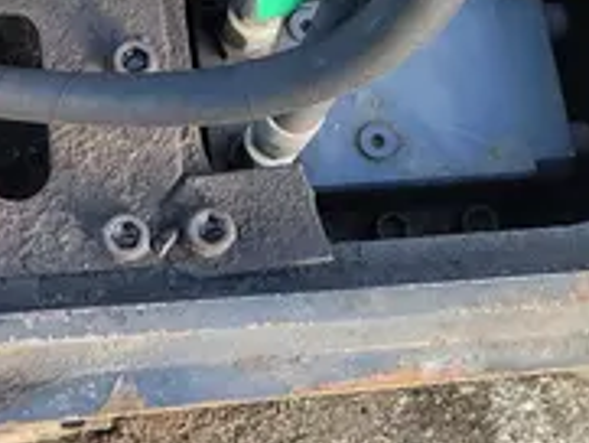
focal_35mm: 79
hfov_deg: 23.8
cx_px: 16
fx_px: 1345
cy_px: 37
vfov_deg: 18.4
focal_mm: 5.4
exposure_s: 1/120
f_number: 1.8
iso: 100
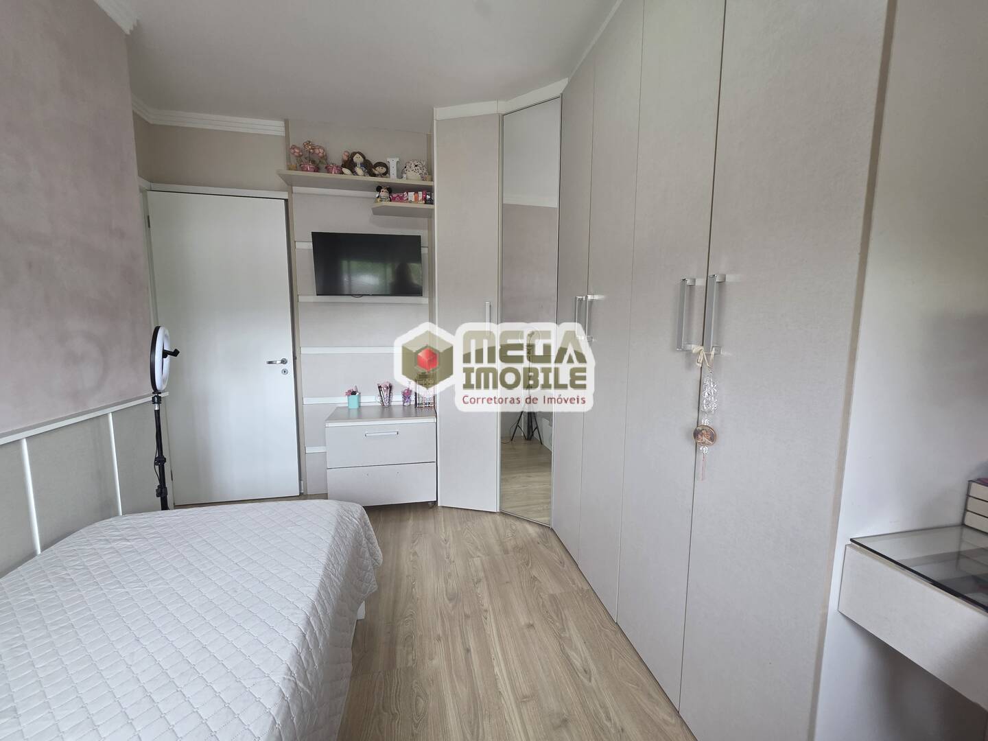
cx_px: 494
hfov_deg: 106.2
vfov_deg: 89.9
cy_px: 370
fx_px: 371
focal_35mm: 13
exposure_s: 1/120
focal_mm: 2.2
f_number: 1.9
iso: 160
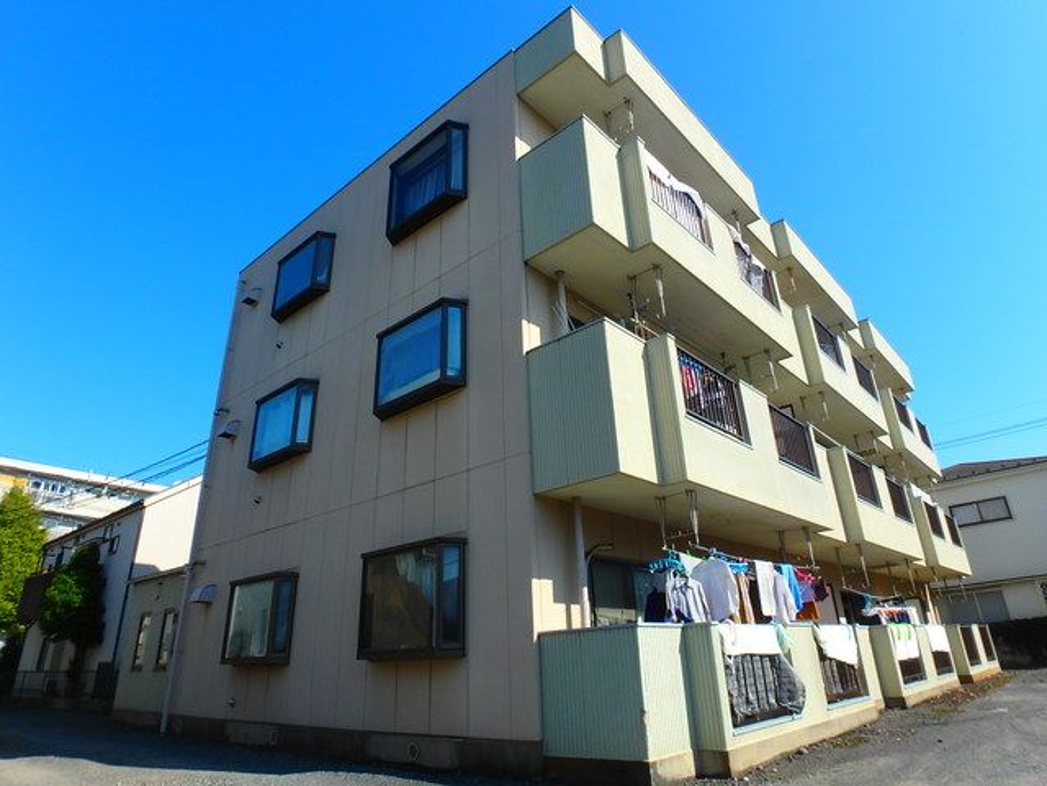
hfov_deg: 79.0
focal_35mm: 21
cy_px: 393
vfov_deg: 63.4
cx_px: 524
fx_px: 635
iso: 125
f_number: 6
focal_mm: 3.7
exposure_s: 1/400
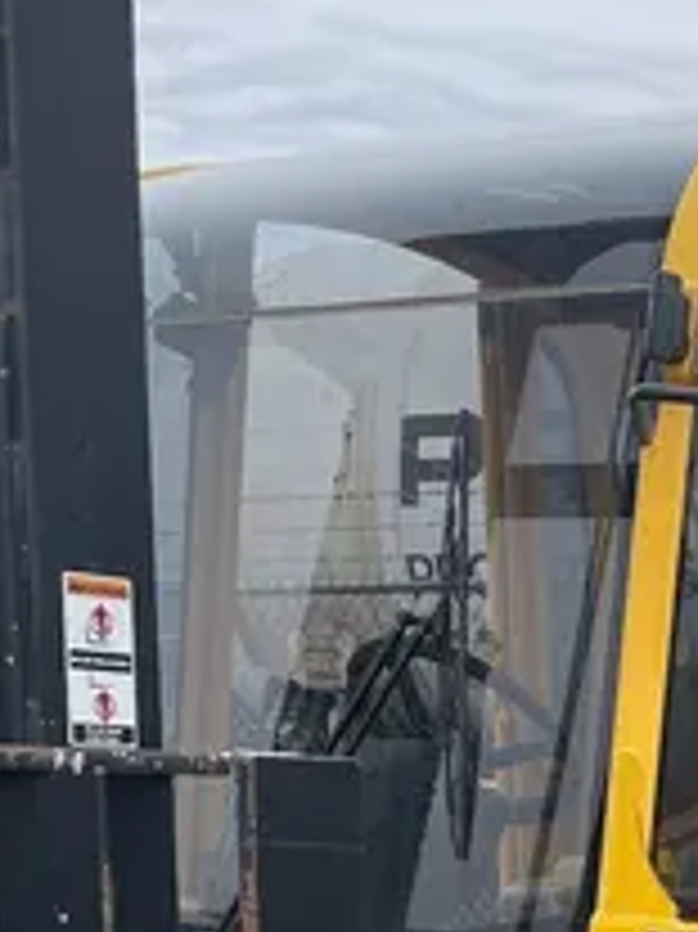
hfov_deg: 15.0
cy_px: 1312
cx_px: 1004
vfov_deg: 19.2
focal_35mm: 92
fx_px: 2476
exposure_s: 1/749
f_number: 1.6
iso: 32
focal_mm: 4.2
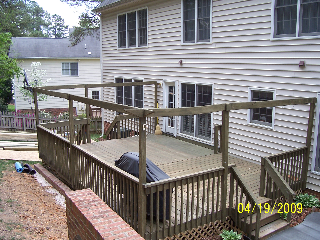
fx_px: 314
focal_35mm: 34
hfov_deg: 54.0
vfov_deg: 41.8
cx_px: 160
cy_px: 120
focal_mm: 5.6
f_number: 2.7
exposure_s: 1/125
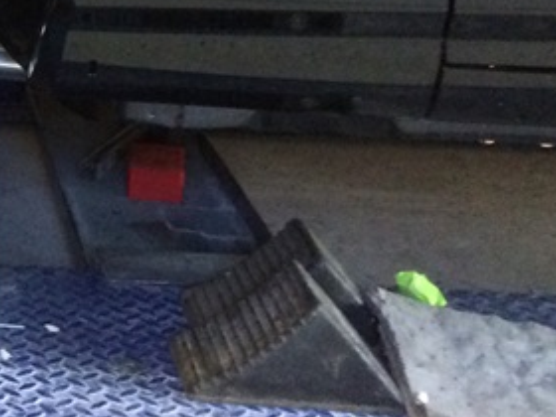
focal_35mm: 105
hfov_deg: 16.7
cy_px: -151
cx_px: -319
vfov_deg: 13.5
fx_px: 1687
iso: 250
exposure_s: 1/30
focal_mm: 4.12
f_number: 2.2
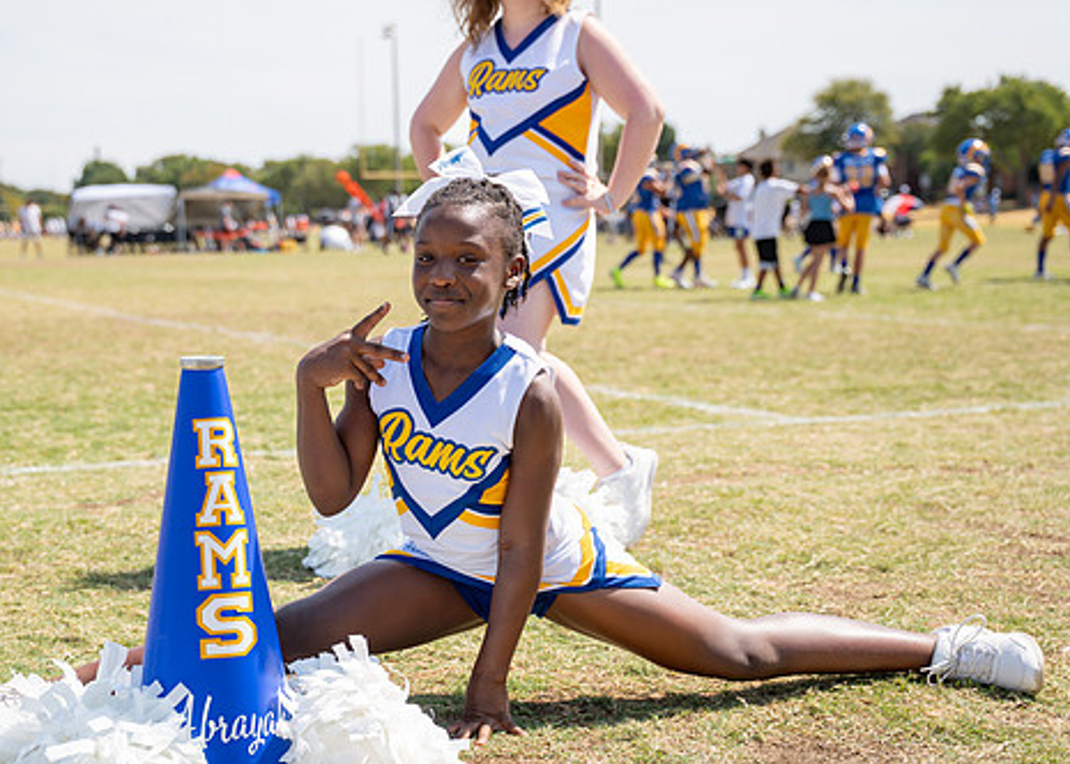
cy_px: 439
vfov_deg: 22.9
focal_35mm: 62
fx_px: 1884
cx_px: 392
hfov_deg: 31.5
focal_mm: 42
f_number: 2.8
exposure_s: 1/1600
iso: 100
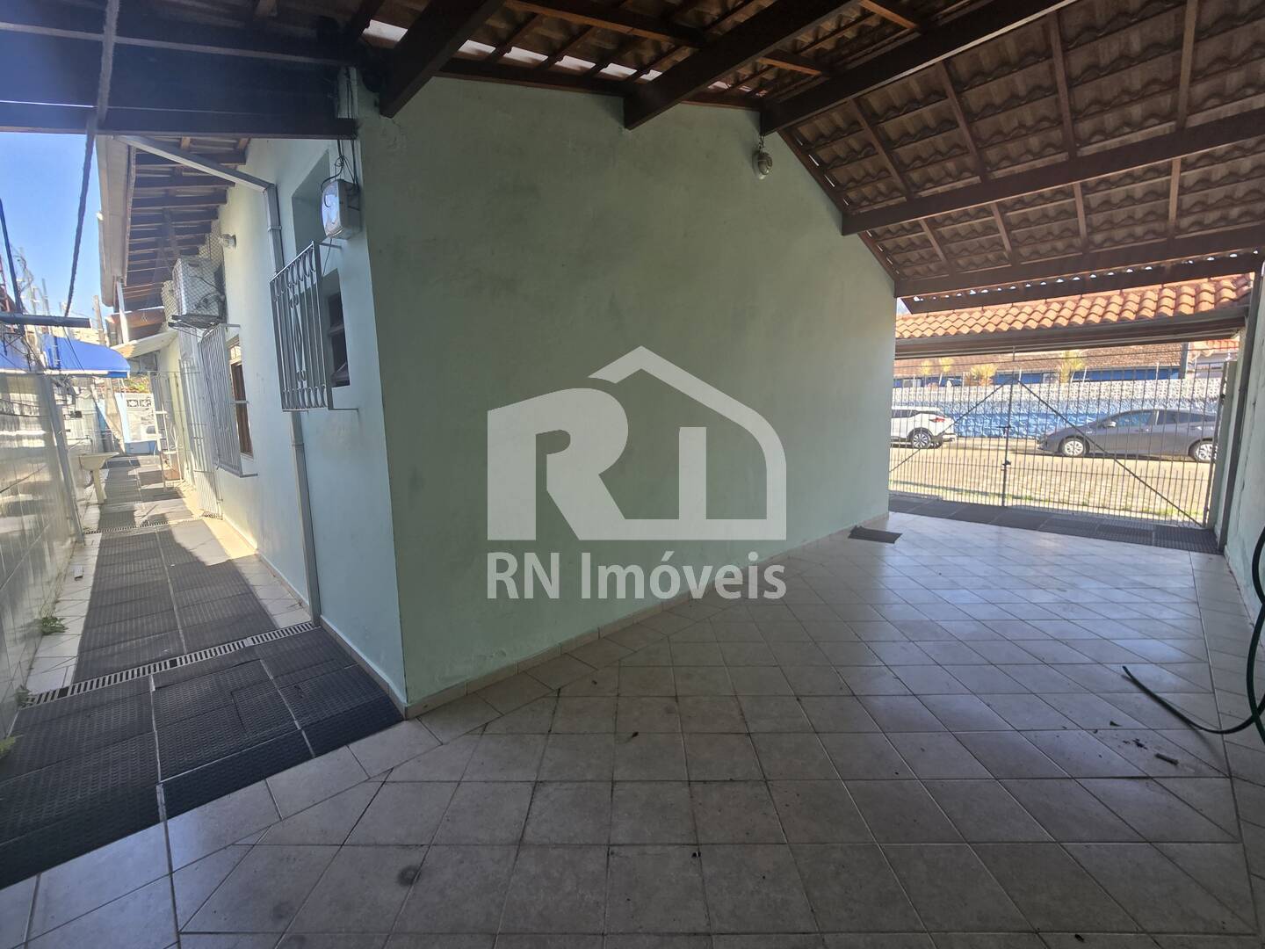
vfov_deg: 89.9
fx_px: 475
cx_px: 632
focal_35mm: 13
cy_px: 474
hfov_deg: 106.2
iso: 50
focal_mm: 2.2
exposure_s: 1/136
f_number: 2.2
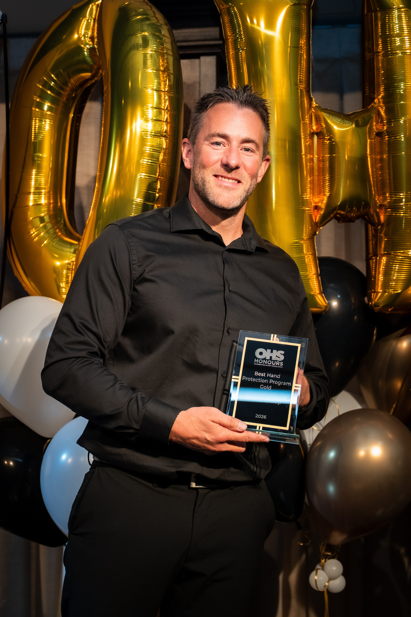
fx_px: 1273
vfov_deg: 27.2
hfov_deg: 18.3
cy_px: 320
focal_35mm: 74
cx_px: 190
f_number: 2.8
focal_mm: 46.5
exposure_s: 1/160
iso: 1250
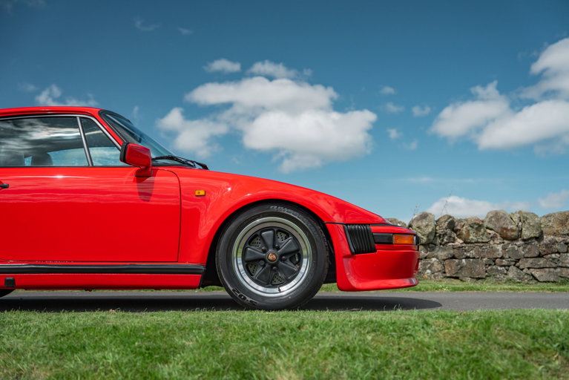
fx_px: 664
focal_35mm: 42
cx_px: 284
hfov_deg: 46.4
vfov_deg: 31.9
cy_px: 190
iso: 100
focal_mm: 42
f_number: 2.8
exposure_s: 1/2000
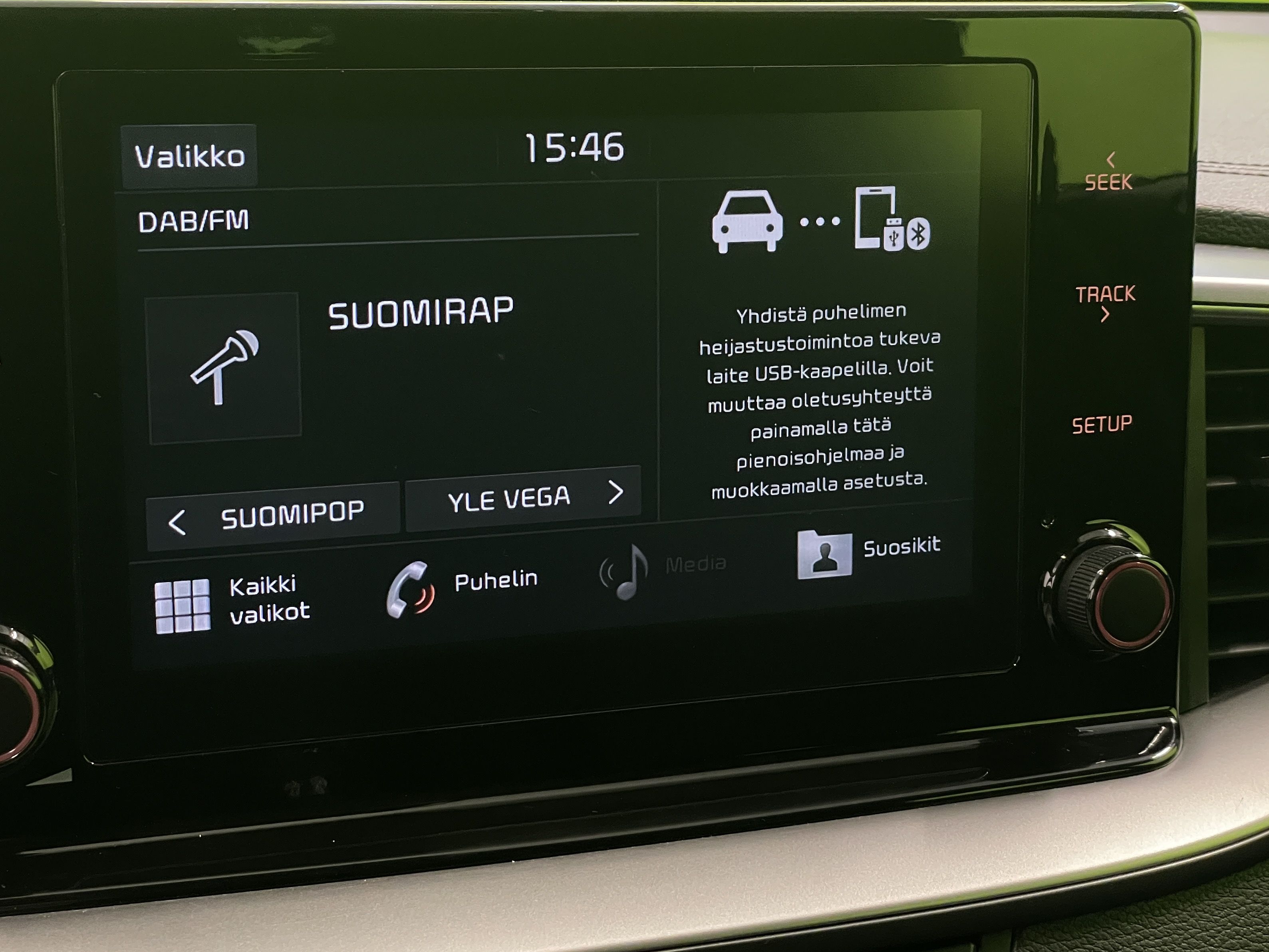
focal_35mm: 66
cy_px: 535
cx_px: 537
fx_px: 2420
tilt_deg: -13.4
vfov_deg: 22.2
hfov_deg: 29.3
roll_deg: -1.0
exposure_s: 1/50
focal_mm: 6
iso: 500
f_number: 2
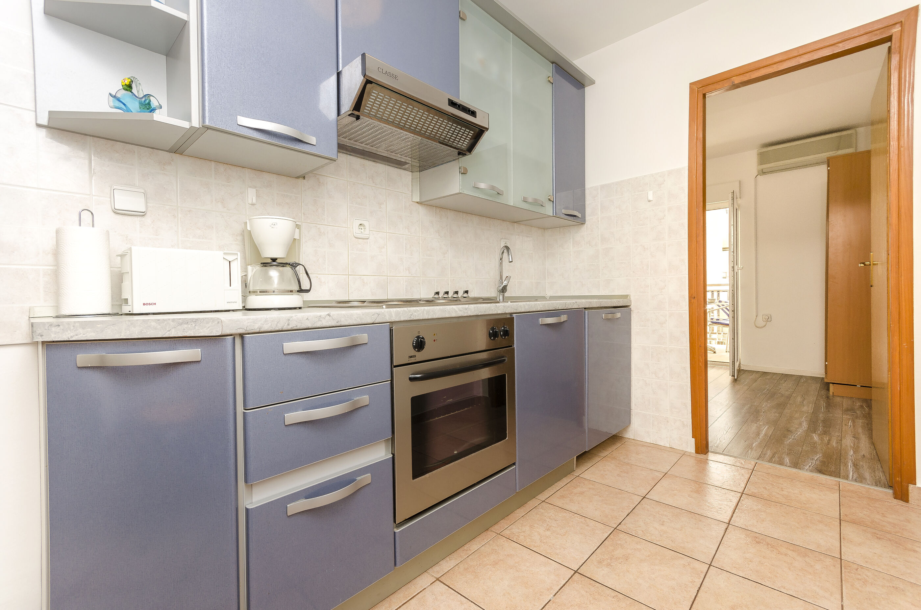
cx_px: 460
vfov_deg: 77.1
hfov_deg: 100.5
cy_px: 305
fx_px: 383
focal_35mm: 15
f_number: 8
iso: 160
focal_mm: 10
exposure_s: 1/80
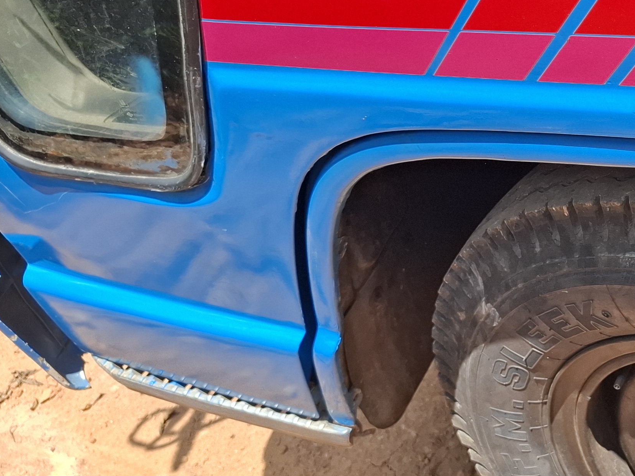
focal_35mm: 57
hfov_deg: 30.2
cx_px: 705
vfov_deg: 25.6
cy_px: 198
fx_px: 1046
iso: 50
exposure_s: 1/1307
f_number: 1.8
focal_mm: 5.54
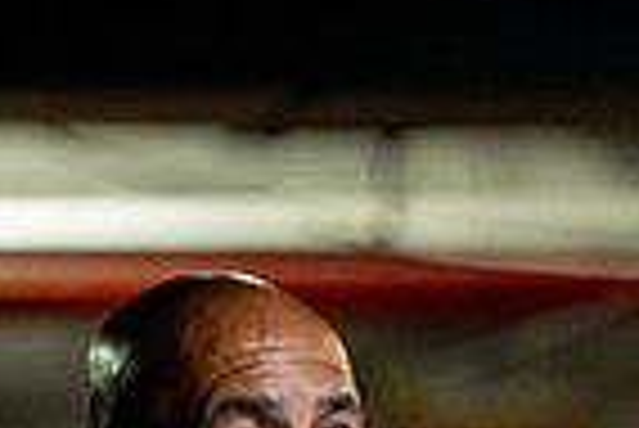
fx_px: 10003
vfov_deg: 2.4
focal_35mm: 563
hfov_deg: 3.6
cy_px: 800
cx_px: 1084
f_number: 2
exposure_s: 1/800
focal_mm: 138
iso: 4000
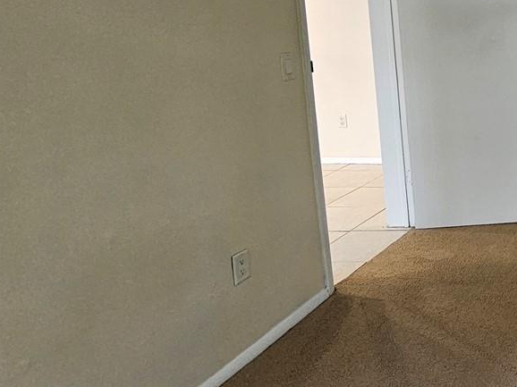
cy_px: 80
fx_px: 537
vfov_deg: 38.2
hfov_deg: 33.1
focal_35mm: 36
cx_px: 710
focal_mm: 2.2
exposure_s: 1/66
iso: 200
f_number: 2.2
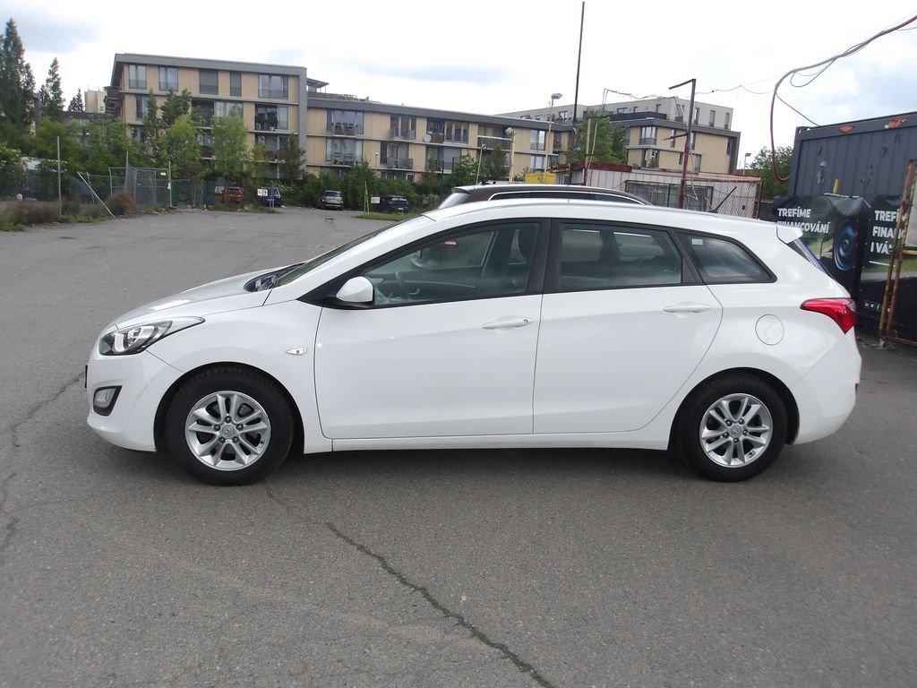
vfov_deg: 51.4
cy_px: 344
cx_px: 458
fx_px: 715
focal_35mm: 27
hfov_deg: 65.3
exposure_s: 1/575
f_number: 3
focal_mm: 4.9
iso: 100
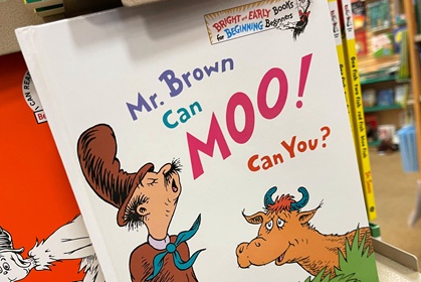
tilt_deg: -14.9
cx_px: 207
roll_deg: +13.6
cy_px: 180
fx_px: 363
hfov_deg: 60.2
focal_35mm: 31
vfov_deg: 42.0
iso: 100
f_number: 1.6
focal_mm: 5.1
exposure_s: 1/60
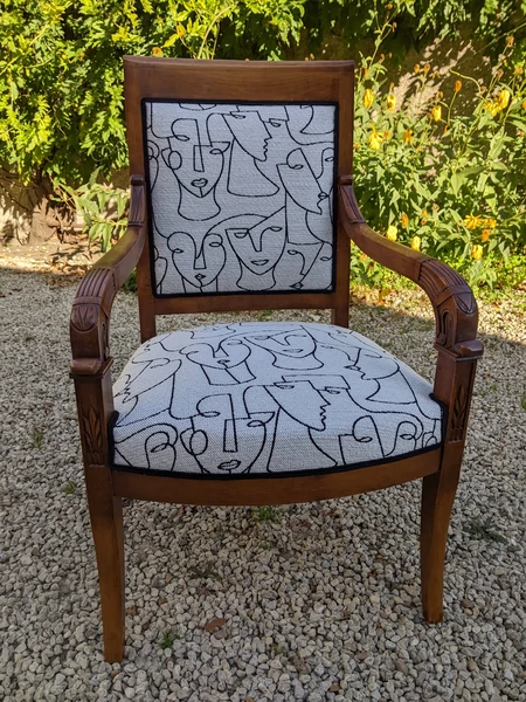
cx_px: 263
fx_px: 547
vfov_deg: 65.3
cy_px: 351
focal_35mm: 27
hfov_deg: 51.4
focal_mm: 4.44
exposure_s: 1/1235
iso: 50
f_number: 1.8
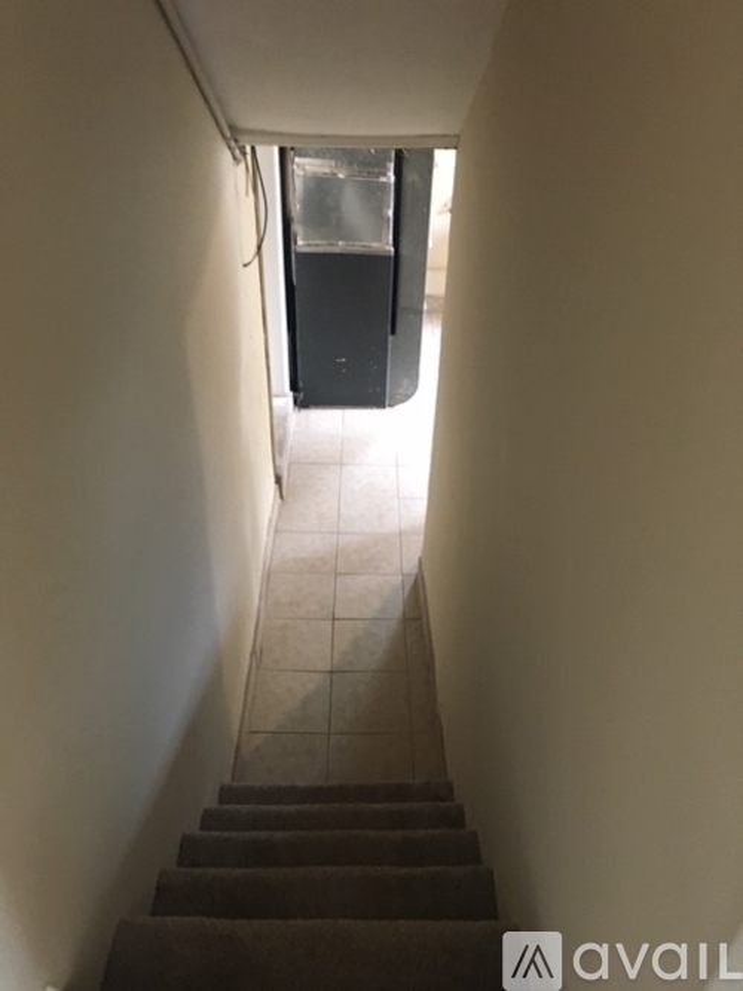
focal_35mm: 29
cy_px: 496
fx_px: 830
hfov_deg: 48.2
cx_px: 372
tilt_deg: -32.8
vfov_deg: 61.7
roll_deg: -2.1
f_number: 2.2
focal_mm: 4.15
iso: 200
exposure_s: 1/15
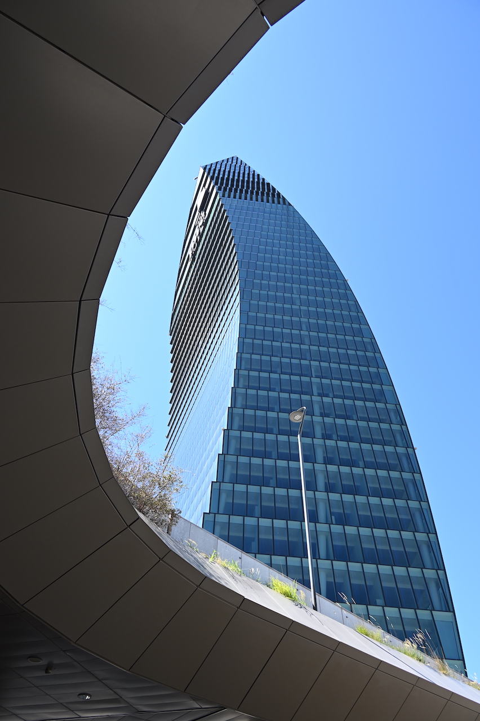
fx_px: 490
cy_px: 360
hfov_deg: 52.1
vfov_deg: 72.6
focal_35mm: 24
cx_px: 240
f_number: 8
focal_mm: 24.5
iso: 200
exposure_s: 1/160
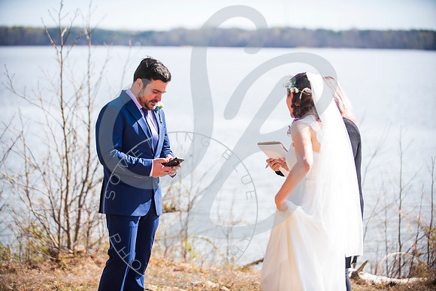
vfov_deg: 13.4
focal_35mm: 102
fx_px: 1241
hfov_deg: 19.9
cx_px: 217
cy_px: 146
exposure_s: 1/640
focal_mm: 102
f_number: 2.8
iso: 100
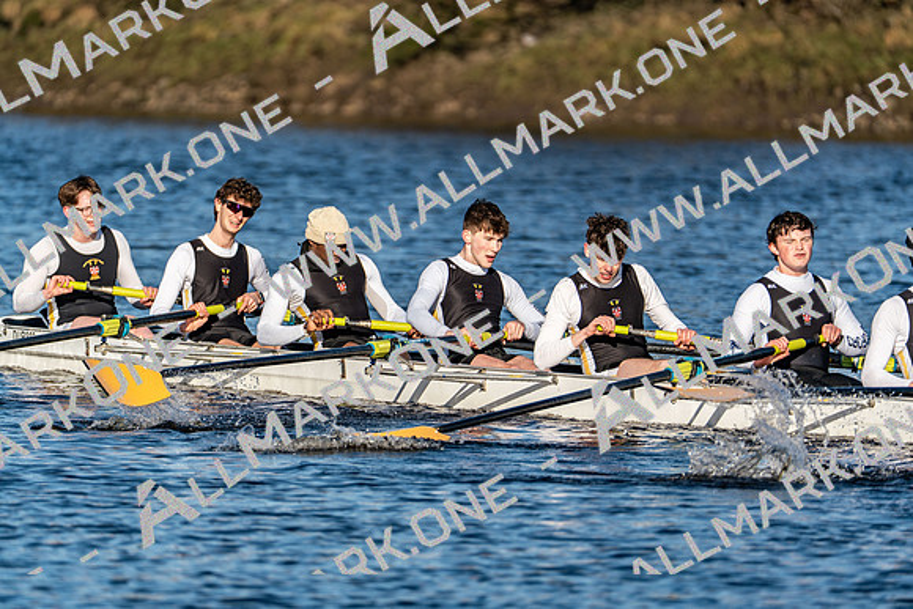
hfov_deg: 4.8
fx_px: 10983
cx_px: 456
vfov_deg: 3.2
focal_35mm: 433
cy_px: 304
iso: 320
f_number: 6.3
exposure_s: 1/2000
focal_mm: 433
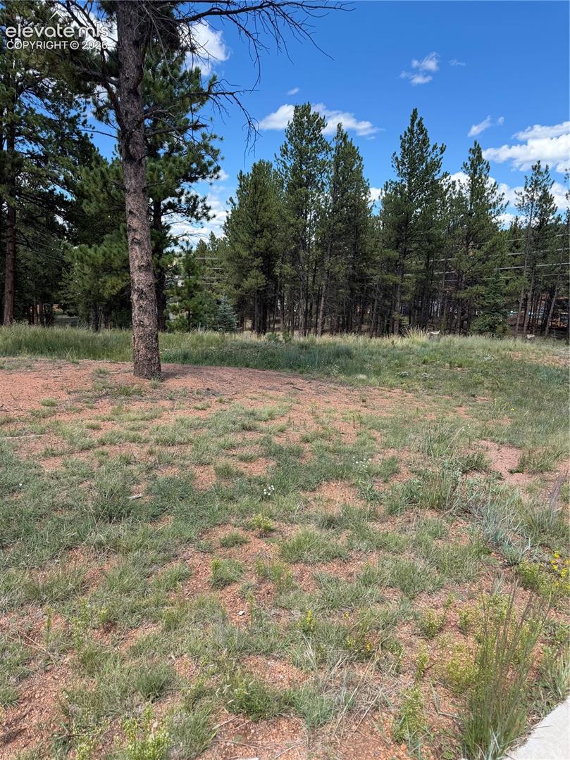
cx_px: 285
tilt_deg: -11.1
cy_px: 380
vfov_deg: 71.6
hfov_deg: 56.8
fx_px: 527
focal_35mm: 24
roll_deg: +0.9
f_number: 1.78
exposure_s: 1/1855
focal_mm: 6.76
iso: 100
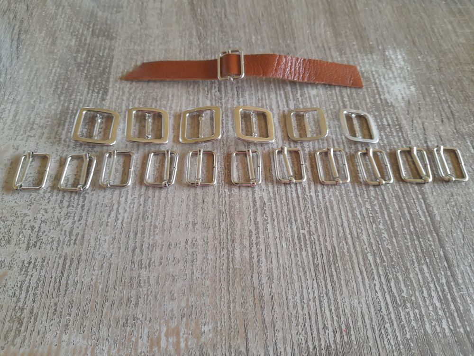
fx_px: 342
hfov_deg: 69.4
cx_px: 237
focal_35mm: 25
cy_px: 178
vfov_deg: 54.9
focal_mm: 4.6
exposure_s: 1/50
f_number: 2
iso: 200
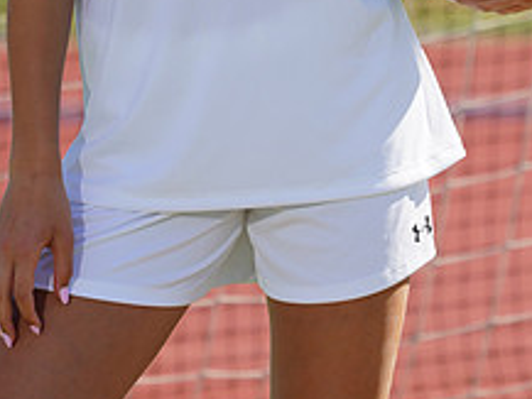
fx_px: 14147
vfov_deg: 1.6
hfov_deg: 2.2
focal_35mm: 920
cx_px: 213
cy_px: -169
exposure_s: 1/250
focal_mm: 358
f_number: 11
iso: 200
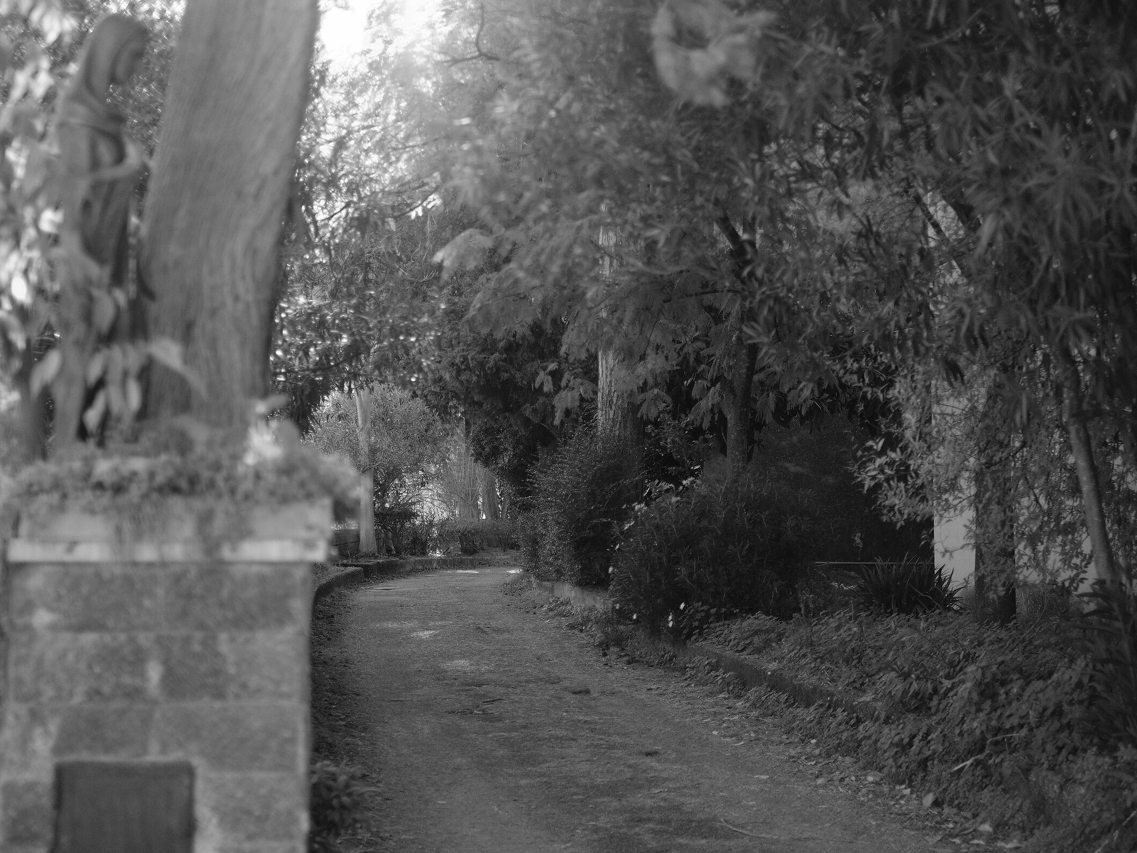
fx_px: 1905
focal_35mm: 58
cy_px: 428
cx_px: 529
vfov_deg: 25.2
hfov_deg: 33.2
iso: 400
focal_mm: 35
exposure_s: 1/2000
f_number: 1.4
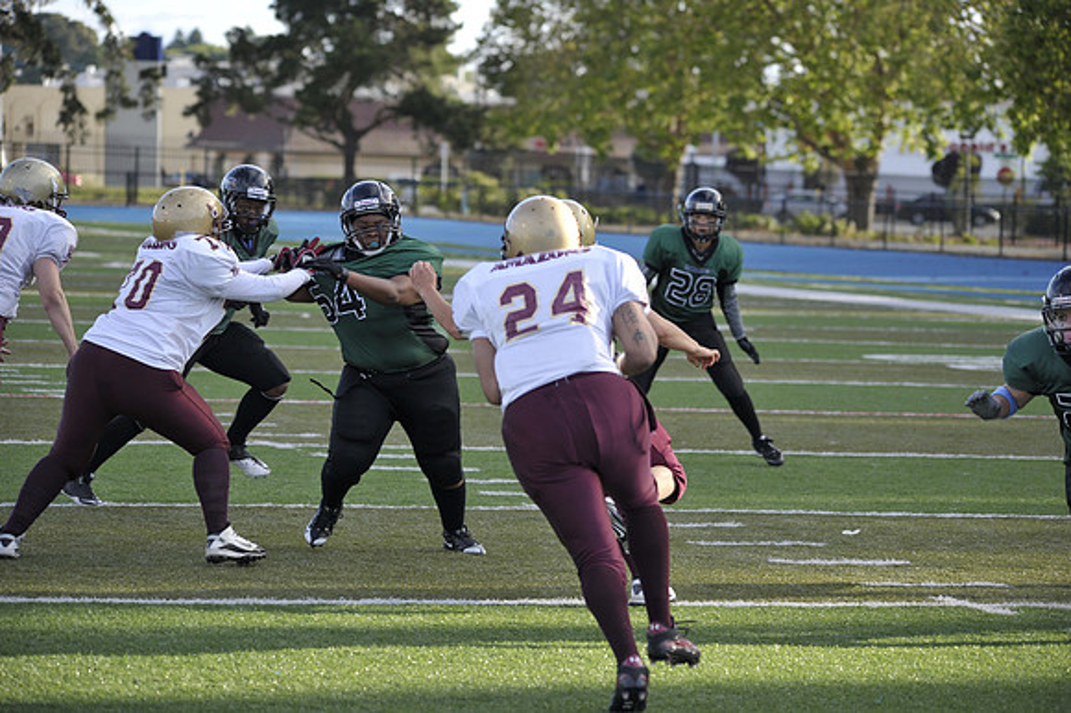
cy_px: 356
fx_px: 5054
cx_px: 536
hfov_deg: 12.1
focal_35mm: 170
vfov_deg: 8.1
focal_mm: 170
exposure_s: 1/1000
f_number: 5
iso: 640
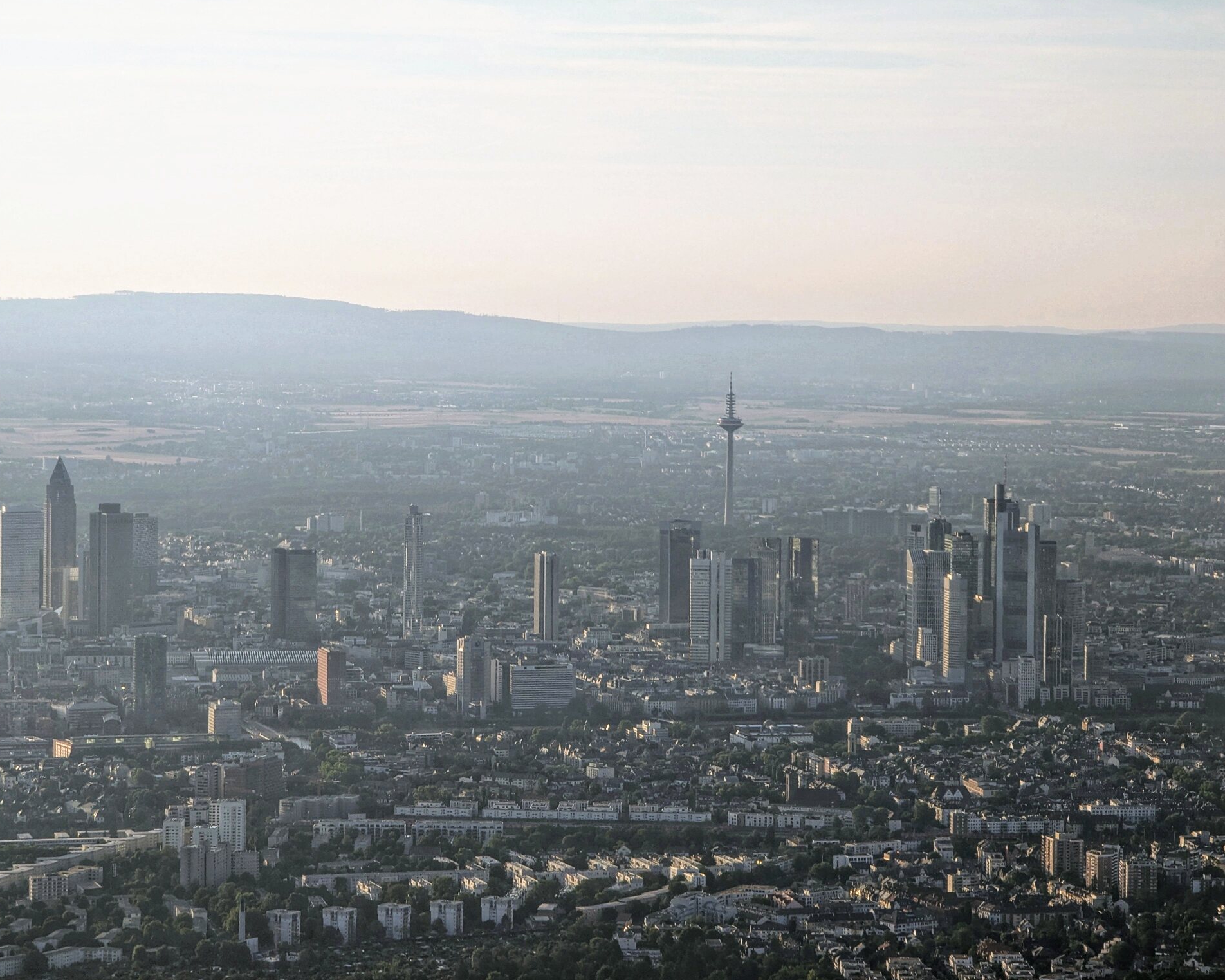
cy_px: 487
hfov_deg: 17.3
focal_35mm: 111
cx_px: 575
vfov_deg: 13.9
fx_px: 4024
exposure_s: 1/162
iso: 39
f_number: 3.5
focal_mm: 19
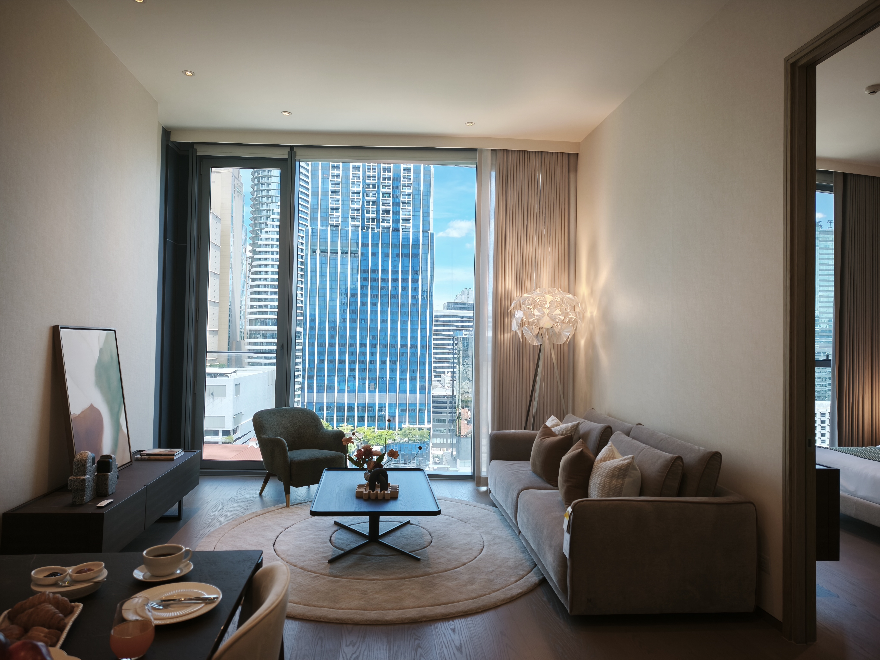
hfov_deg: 73.9
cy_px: 330
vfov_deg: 58.9
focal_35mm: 23
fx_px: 585
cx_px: 440
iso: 200
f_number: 1.62
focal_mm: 6.45
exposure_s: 1/100
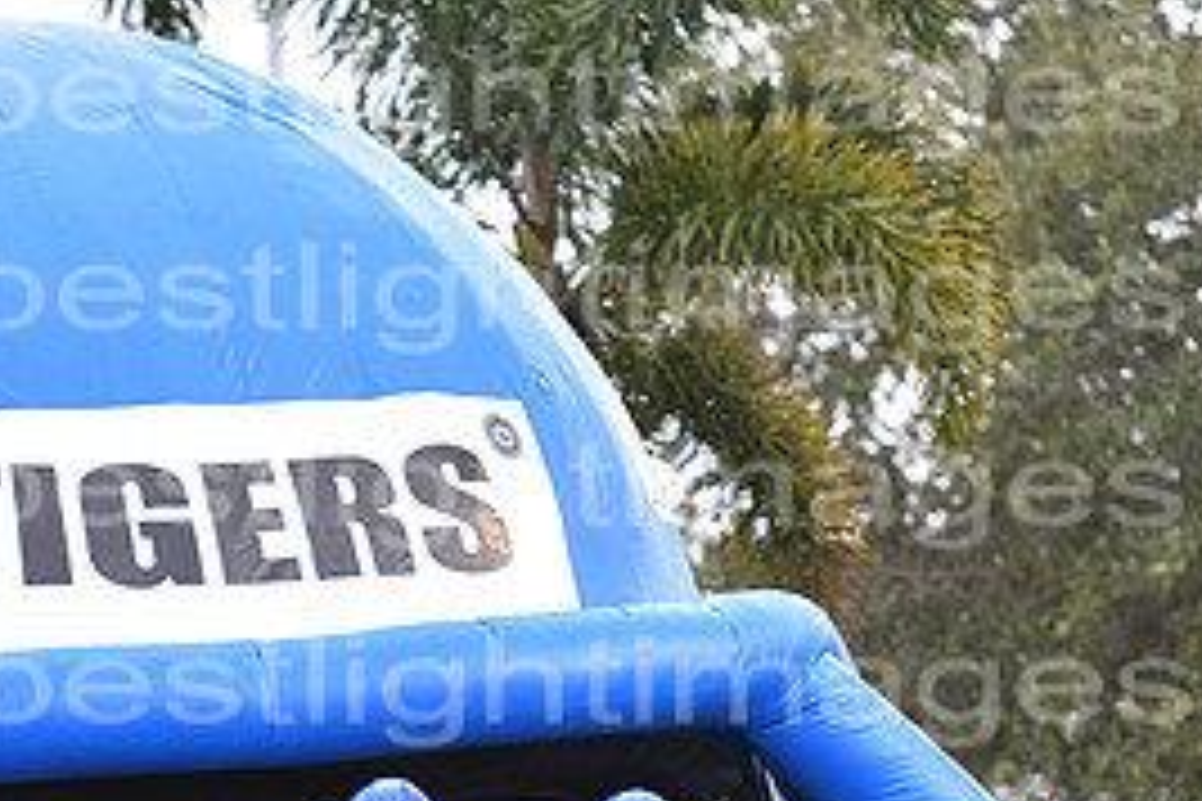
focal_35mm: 537
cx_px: 563
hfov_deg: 3.8
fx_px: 17931
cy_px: 790
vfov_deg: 2.6
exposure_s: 1/500
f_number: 3.2
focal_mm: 165
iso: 800
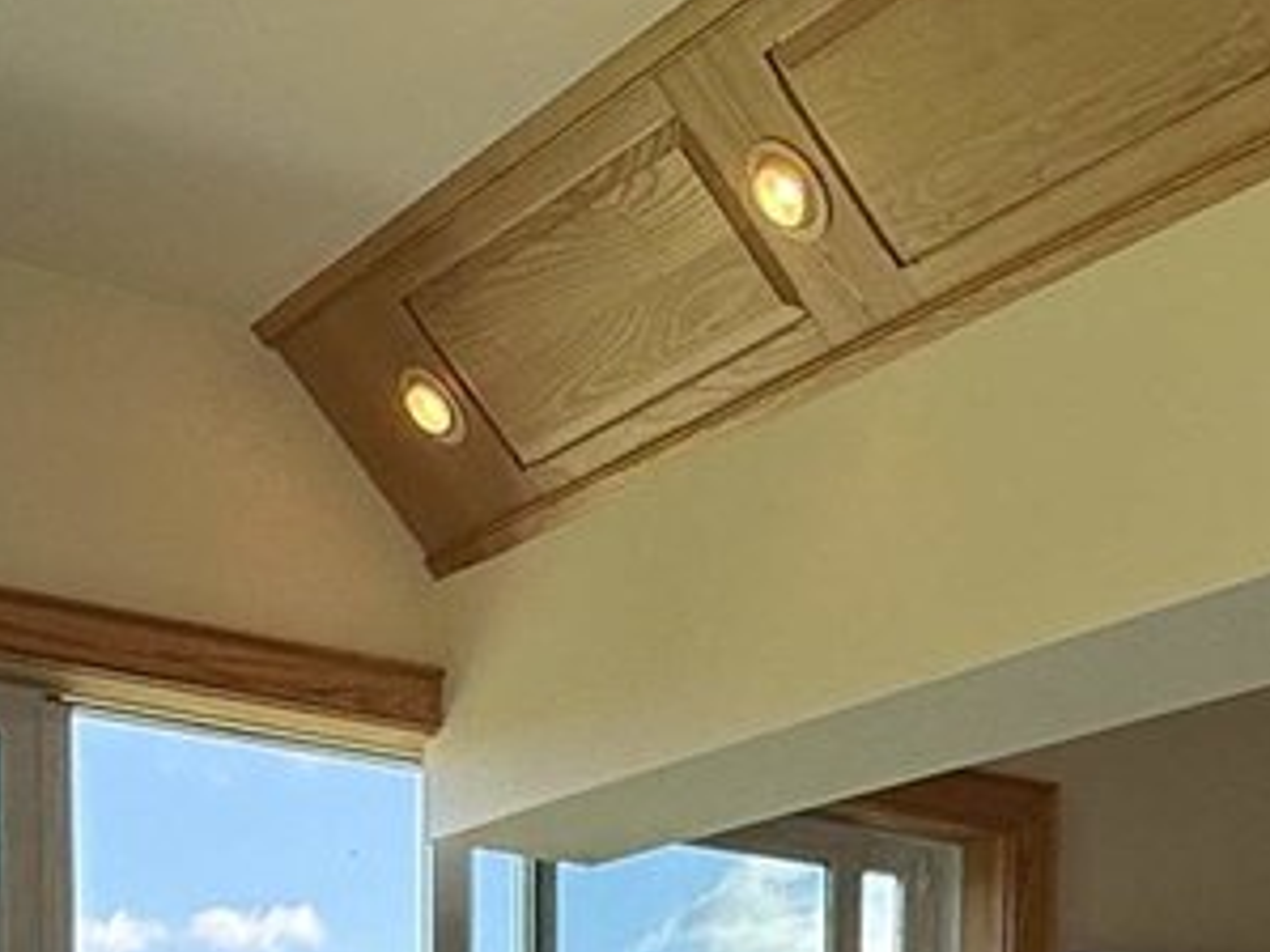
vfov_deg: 16.9
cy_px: 1598
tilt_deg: -4.6
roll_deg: -1.1
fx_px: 2751
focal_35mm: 75
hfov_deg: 25.3
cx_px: 1100
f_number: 2.2
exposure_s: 1/277
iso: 64
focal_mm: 2.22
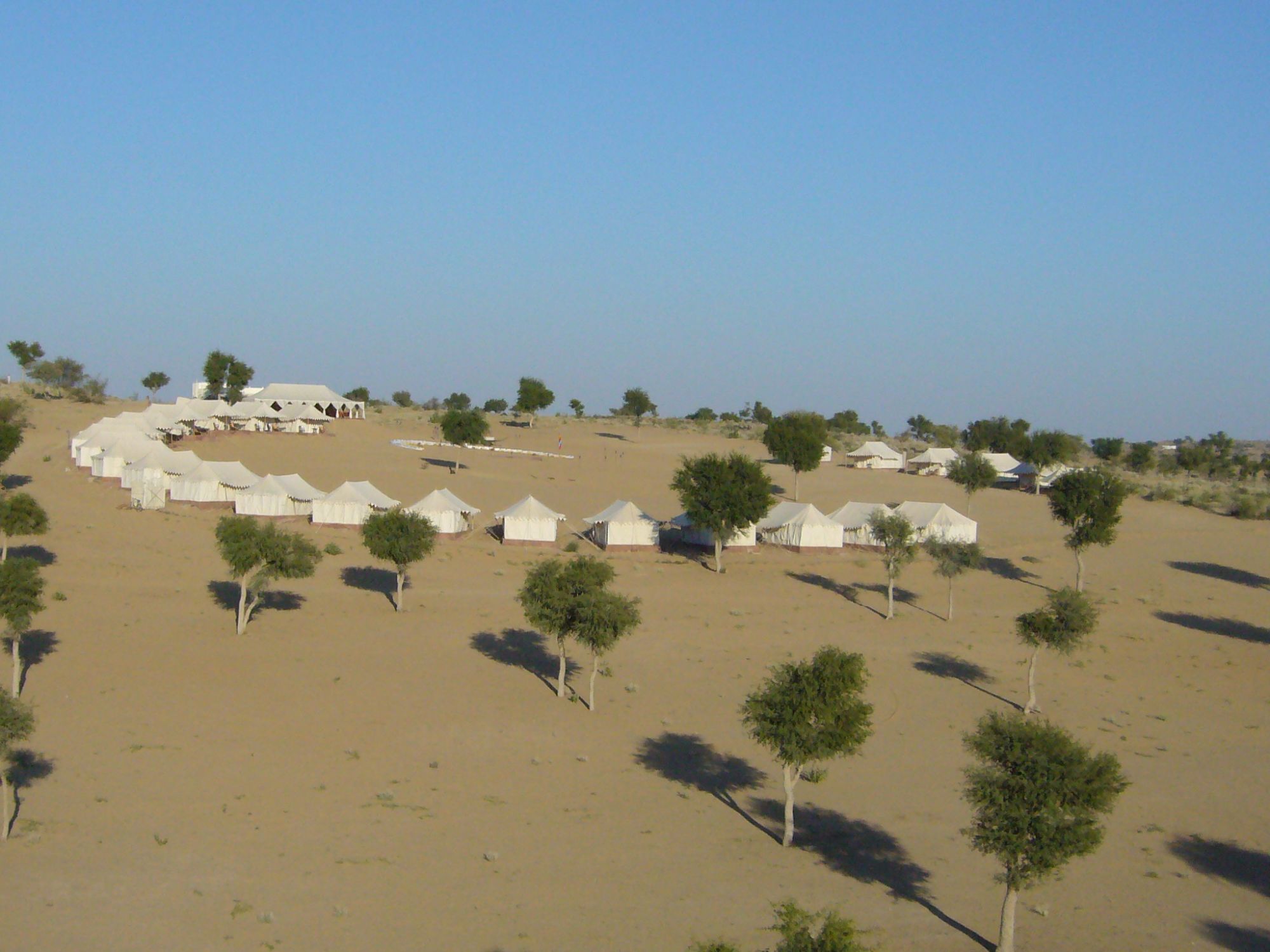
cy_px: 476
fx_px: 2018
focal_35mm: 55
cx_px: 635
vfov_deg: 26.6
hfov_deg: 34.9
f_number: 6
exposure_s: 1/1600
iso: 200
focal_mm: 6.6
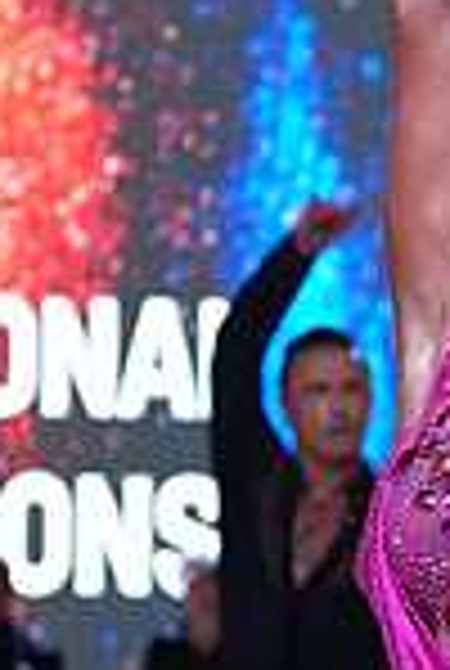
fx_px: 5076
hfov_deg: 5.0
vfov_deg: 7.5
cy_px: 850
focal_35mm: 272
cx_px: 700
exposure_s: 1/500
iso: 1000
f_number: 4
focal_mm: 70
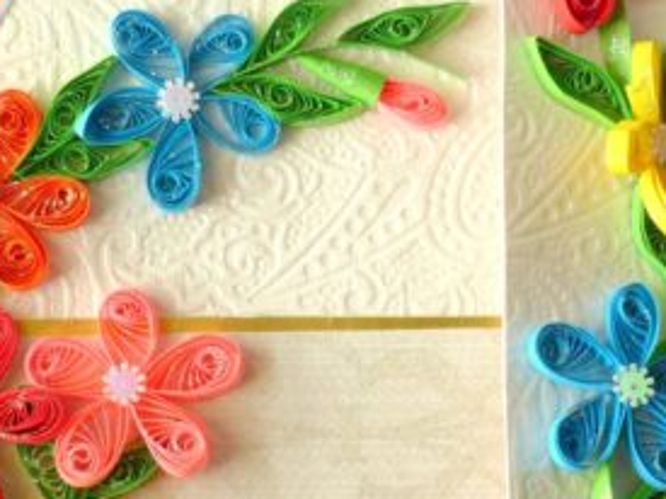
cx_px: 312
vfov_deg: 10.3
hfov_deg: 13.7
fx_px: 2769
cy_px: 308
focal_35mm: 144
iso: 100
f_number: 2.8
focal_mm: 11.9
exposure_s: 1/125
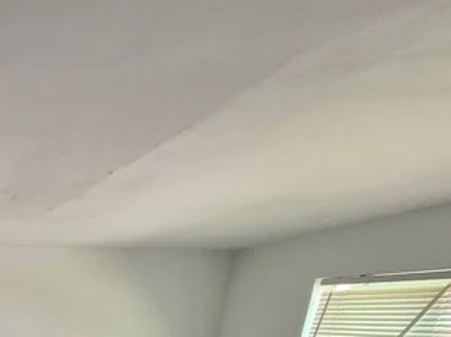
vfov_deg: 26.9
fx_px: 560
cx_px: -246
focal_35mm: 43
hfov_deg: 27.5
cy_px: 465
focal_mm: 1.7
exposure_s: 1/60
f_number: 2.2
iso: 125
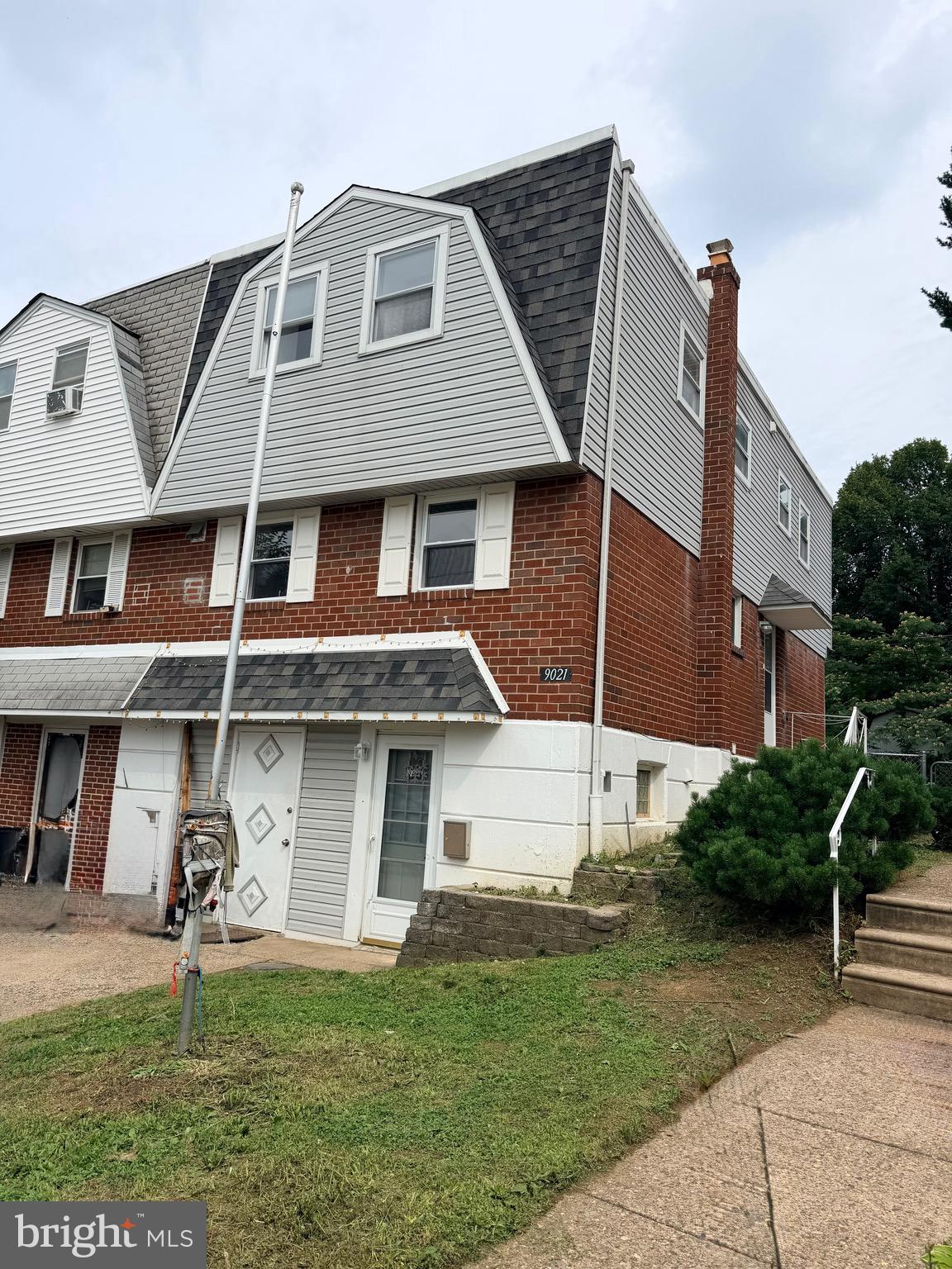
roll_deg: -3.6
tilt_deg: +9.1
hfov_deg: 56.8
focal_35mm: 24
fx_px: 880
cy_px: 634
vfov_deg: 71.6
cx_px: 476
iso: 80
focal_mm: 6.76
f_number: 1.78
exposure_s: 1/3953
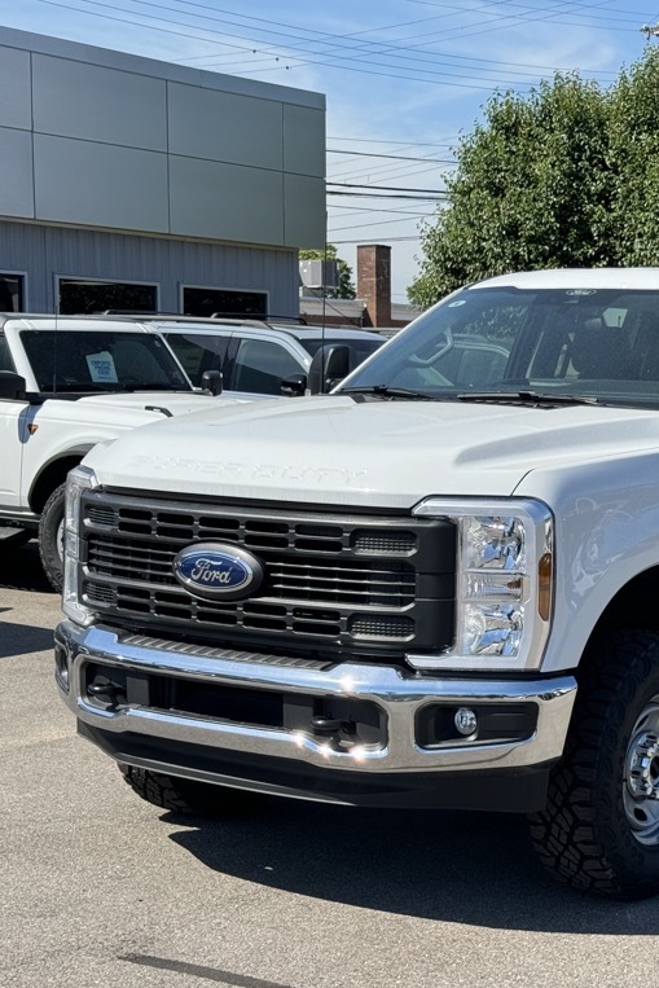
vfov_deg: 30.1
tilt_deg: -2.8
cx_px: 590
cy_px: 496
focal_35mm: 67
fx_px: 1839
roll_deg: +0.4
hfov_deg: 19.9
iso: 64
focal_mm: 6.76
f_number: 1.78
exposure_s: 1/2833
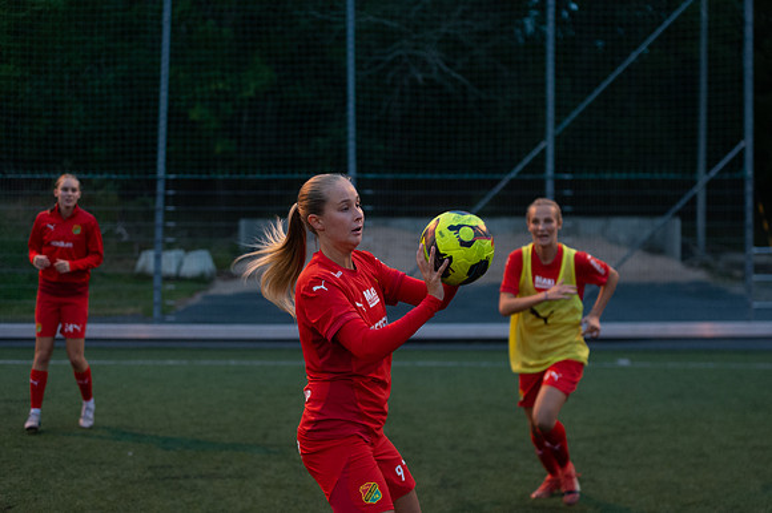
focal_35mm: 74
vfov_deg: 18.4
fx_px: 1585
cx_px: 386
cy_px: 256
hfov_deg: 27.4
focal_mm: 70
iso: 5000
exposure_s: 1/640
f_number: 3.2
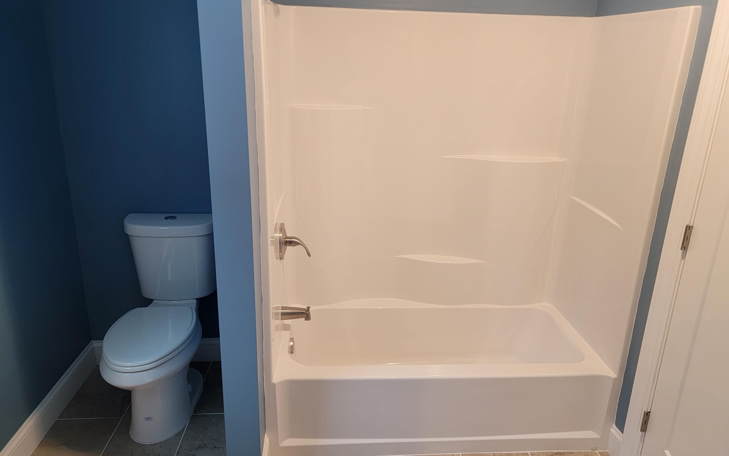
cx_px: 369
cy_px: 213
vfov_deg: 47.6
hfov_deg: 70.4
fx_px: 517
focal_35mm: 26
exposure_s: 1/39
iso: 200
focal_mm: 6.7
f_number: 1.8
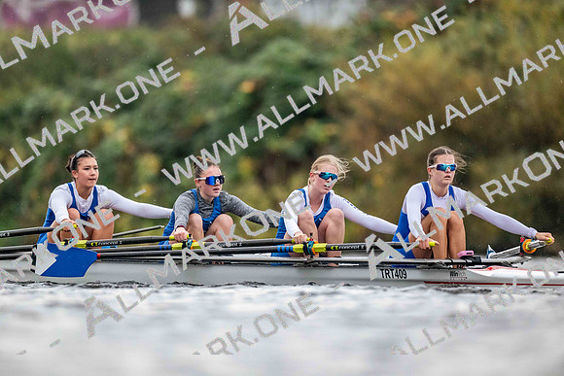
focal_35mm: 600
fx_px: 9402
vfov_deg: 2.3
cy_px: 188
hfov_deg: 3.4
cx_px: 282
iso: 5000
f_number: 4
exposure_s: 1/2500
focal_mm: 600
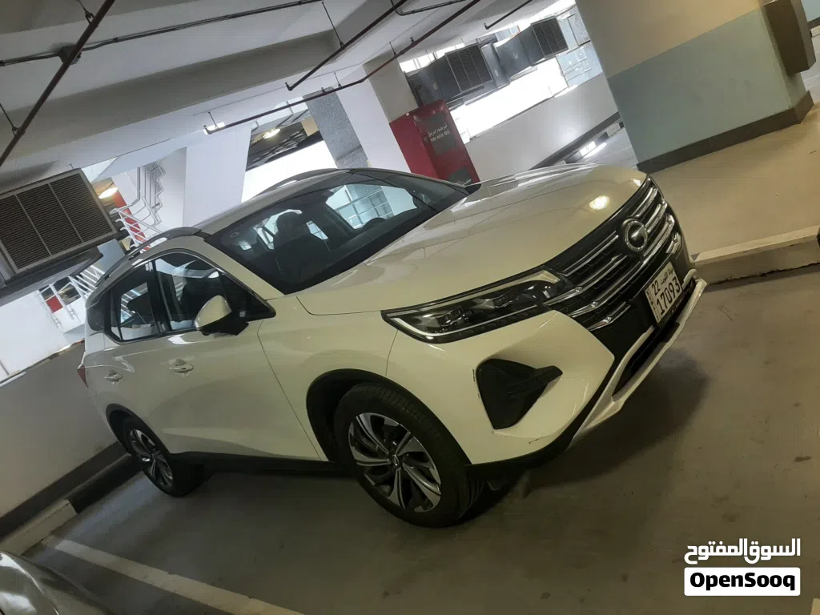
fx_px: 616
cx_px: 410
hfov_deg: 67.3
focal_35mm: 26
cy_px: 308
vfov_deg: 53.1
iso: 100
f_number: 1.7
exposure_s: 1/50
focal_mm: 3.93
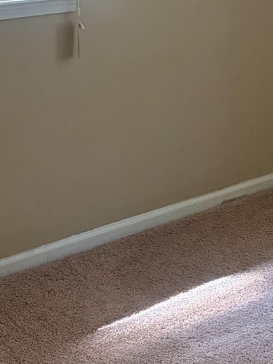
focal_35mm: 93
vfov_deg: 21.0
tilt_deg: -15.3
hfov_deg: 15.6
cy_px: 118
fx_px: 978
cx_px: 270
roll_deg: -1.2
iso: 500
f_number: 1.6
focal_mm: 5.96
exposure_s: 1/47
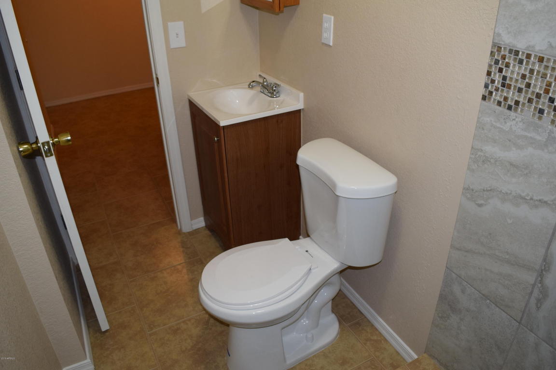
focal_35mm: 27
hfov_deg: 67.4
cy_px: 185
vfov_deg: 47.9
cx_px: 278
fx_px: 417
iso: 800
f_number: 5
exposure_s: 1/100
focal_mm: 18
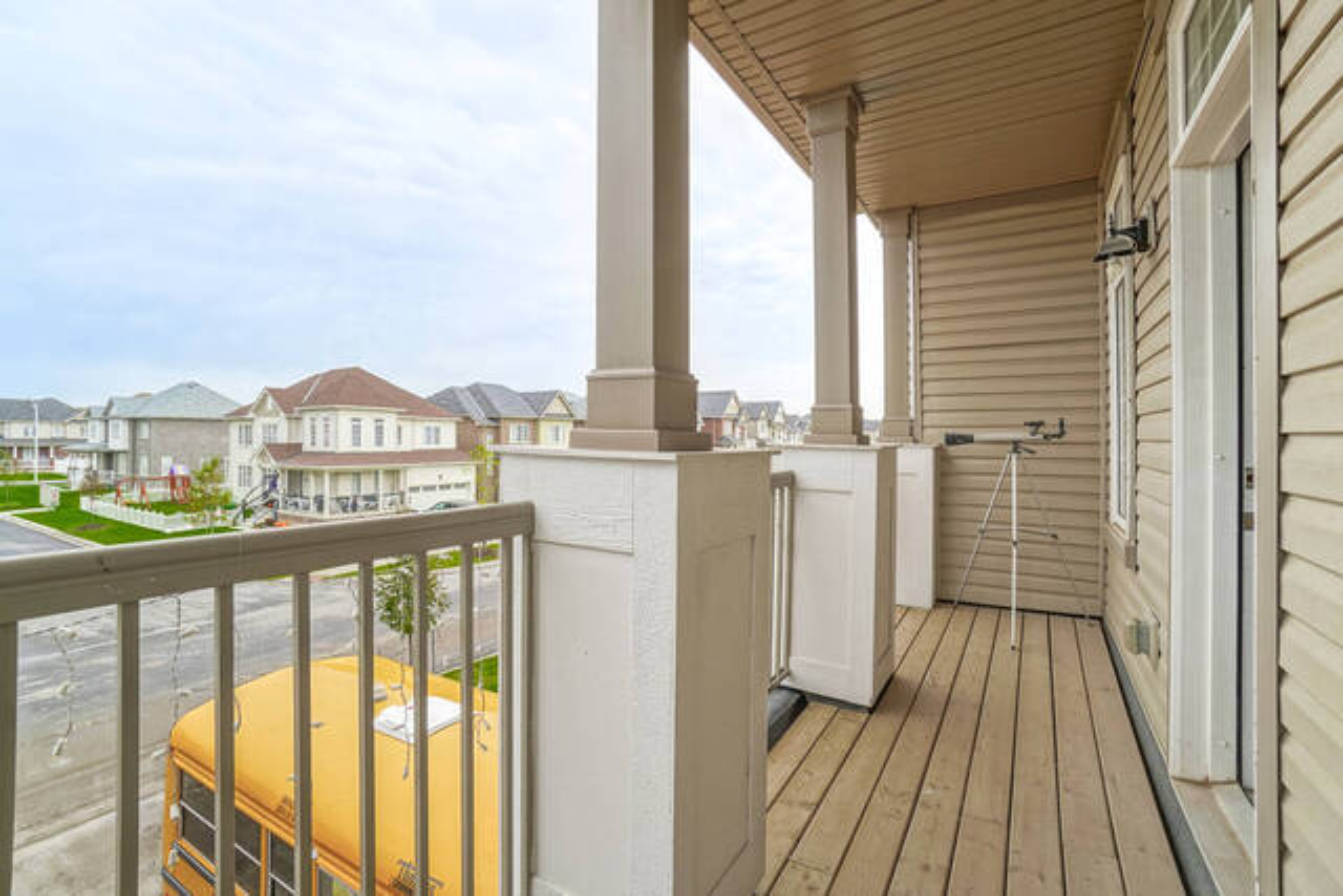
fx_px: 560
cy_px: 448
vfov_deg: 77.4
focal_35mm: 15
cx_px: 672
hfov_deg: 100.4
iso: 250
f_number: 7.1
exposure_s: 1/80
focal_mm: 10
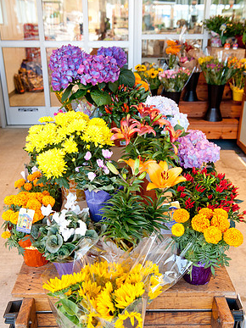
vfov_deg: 48.9
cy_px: 186
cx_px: 122
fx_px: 360
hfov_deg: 37.7
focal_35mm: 38
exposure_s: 1/125
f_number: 4.5
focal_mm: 34
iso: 500
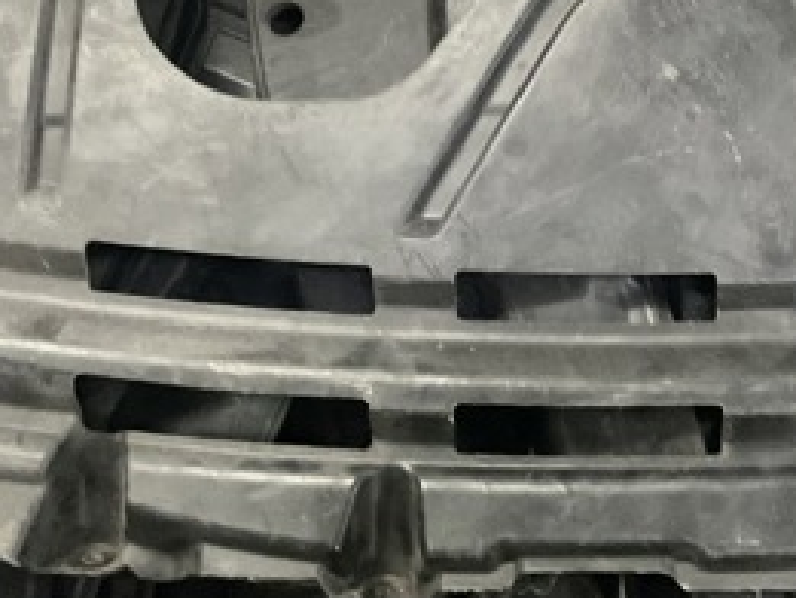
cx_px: 647
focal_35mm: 71
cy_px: 131
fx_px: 1633
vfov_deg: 20.5
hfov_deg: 26.8
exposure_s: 1/20
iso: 500
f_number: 1.8
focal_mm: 3
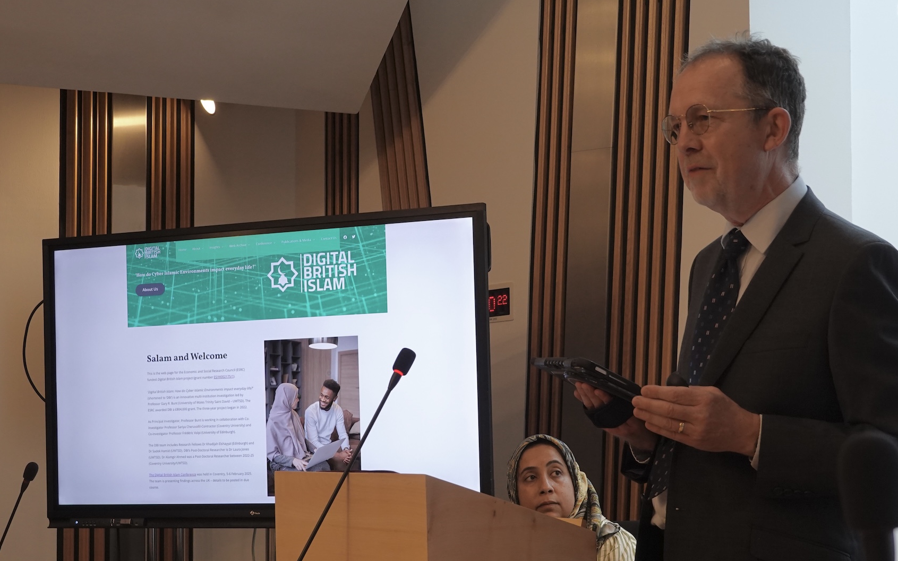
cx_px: 467
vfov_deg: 20.9
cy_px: 369
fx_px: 1517
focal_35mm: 62
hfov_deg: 33.0
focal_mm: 17.53
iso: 500
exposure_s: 1/50
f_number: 4
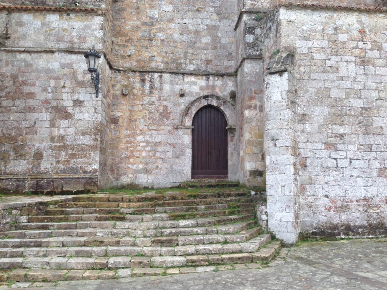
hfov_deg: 55.4
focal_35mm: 33
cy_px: 145
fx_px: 369
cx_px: 194
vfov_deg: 42.9
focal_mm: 4.12
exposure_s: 1/161
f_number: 2.4
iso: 50
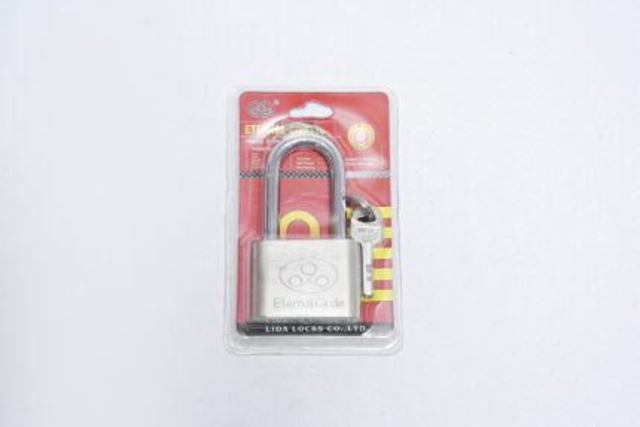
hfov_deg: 28.8
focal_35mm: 70
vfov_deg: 19.5
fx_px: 1245
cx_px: 320
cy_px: 214
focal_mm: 70
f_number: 9
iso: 3200
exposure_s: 1/200
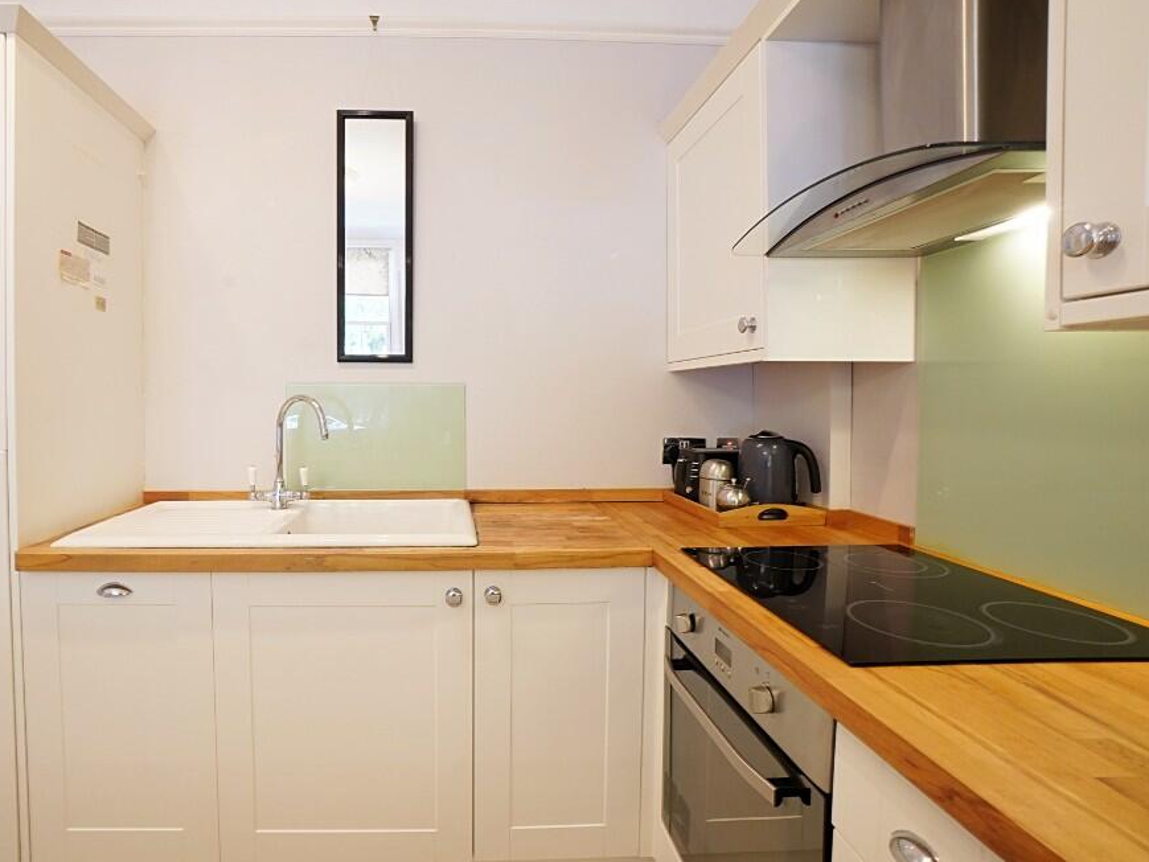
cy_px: 425
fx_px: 564
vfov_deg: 74.7
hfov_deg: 90.1
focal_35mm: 17
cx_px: 473
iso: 640
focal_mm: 10
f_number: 10
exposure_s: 1/2
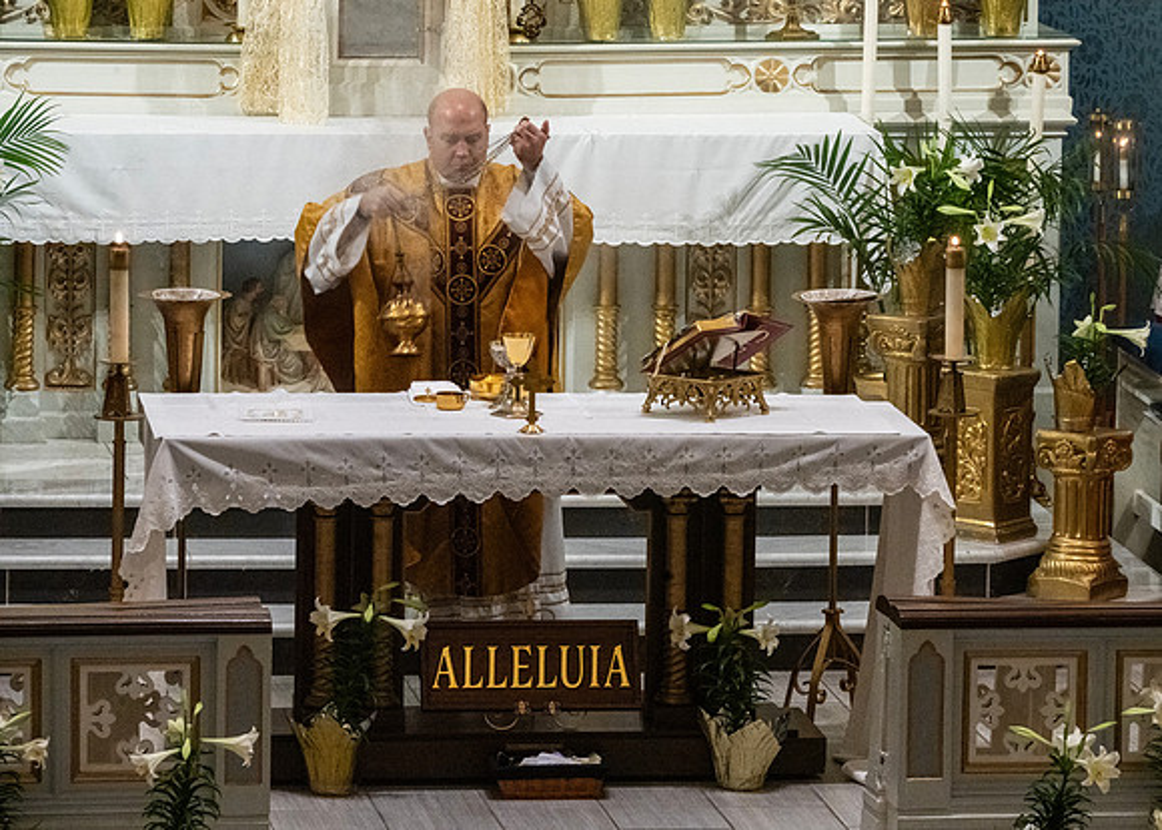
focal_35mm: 238
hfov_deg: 8.5
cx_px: 706
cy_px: 367
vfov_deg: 6.1
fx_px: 7842
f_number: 14
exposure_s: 1/60
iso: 5000
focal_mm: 200
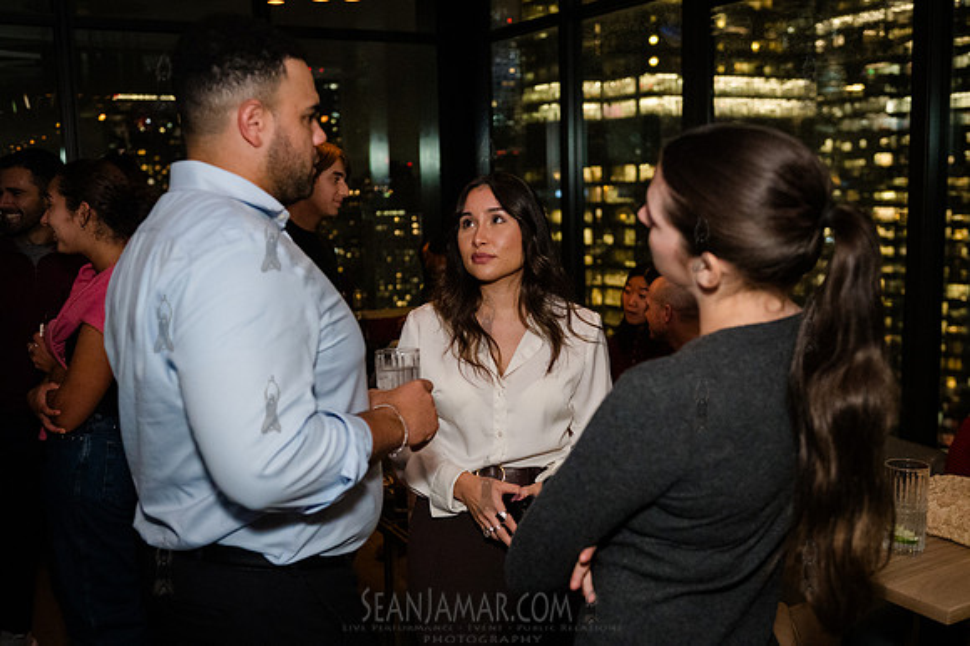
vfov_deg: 35.0
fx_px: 1023
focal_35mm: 38
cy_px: 323
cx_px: 485
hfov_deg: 50.7
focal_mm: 38
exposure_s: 1/320
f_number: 3.5
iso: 12800
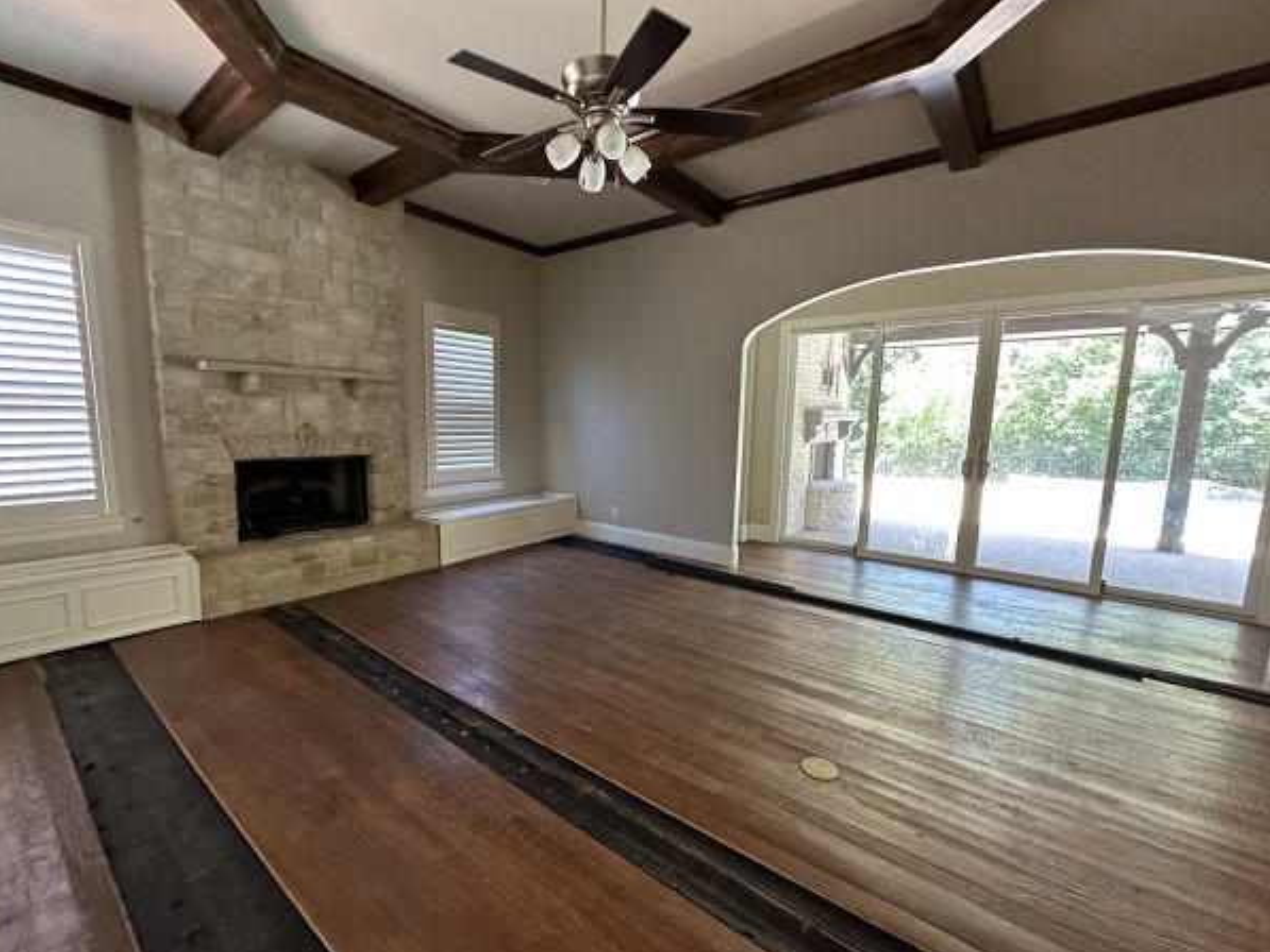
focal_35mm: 15
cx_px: 591
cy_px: 491
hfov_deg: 98.0
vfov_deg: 81.7
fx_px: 550
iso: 400
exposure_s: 1/60
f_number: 2.2
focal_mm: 2.22
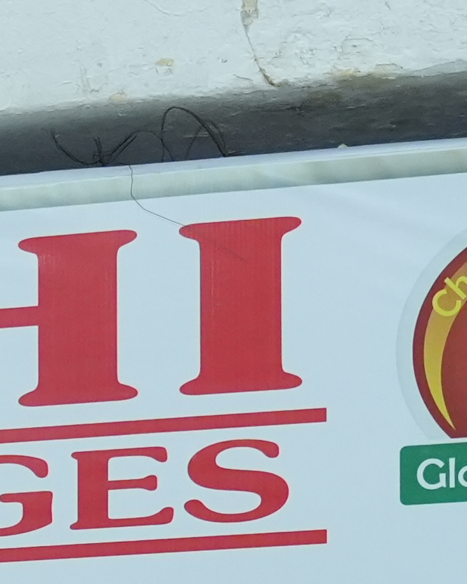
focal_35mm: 270
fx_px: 4660
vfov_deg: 6.8
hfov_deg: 5.4
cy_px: 1395
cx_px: -929
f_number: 5.6
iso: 2000
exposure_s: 1/125
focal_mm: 34.1
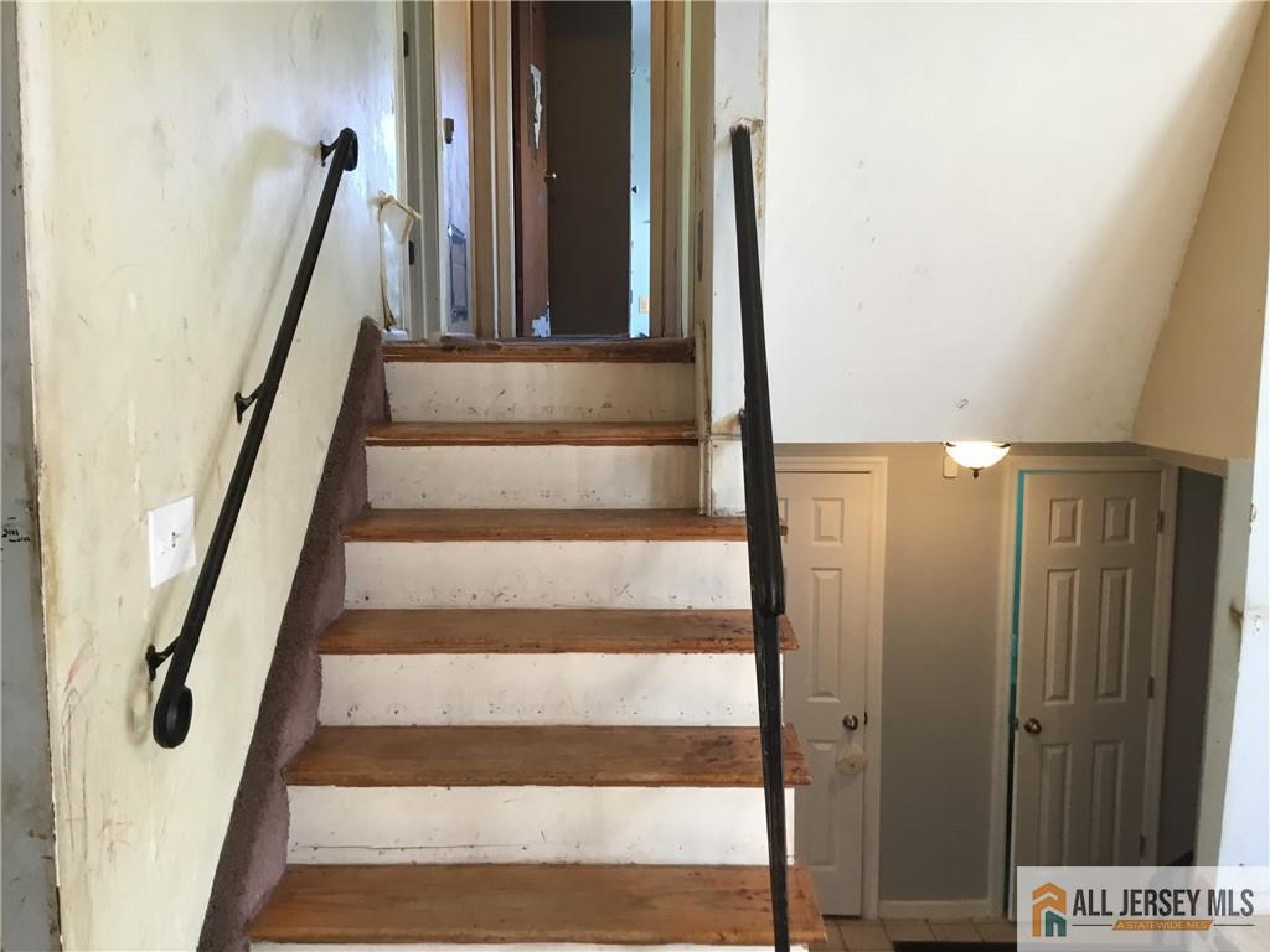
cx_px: 635
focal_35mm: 31
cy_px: 476
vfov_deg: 45.4
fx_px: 1137
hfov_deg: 58.4
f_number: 2.4
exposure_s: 1/30
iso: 64
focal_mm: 3.3
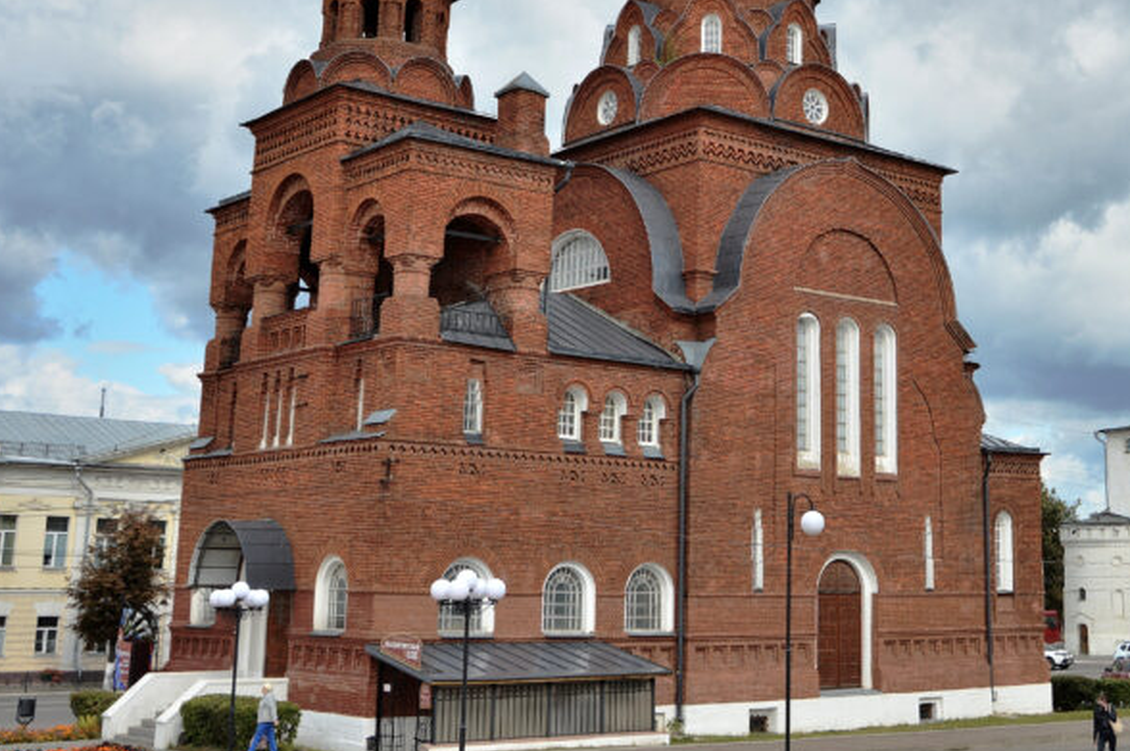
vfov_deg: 24.3
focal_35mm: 55
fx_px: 1721
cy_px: 172
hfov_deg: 35.8
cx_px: 805
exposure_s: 1/640
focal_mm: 21
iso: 100
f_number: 3.8
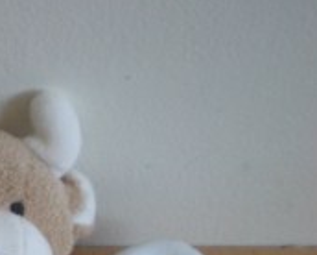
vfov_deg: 13.1
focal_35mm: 112
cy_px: 371
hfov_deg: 16.6
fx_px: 1052
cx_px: -35
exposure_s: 1/60.1
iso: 140
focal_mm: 6.3
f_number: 3.1
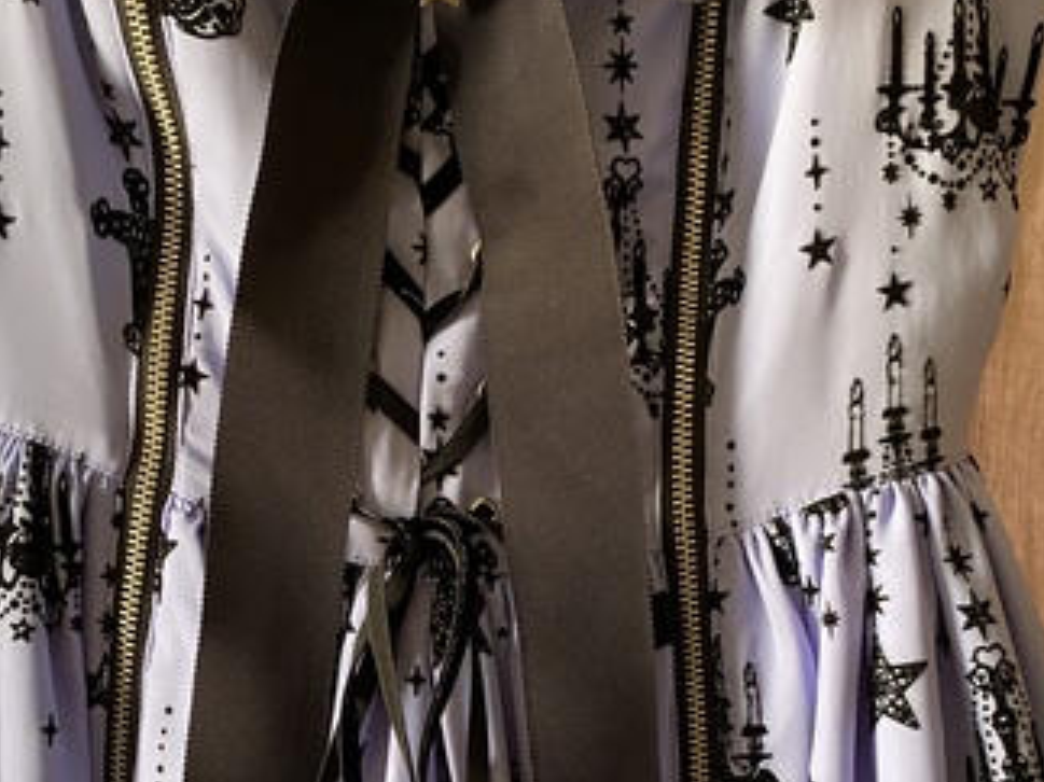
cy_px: 687
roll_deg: +0.8
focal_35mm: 52
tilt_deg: -14.4
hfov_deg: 36.7
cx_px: 417
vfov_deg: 27.1
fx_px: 1568
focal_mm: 4.25
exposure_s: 1/60
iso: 200
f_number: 1.8
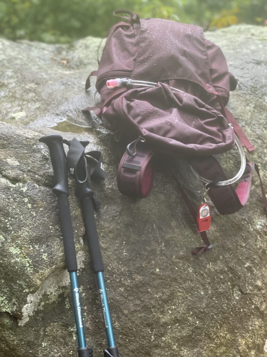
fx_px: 658
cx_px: 134
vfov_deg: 30.3
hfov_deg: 22.9
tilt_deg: -30.0
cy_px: 178
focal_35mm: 64
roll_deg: +3.4
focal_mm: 7.5
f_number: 2.2
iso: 200
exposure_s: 1/121
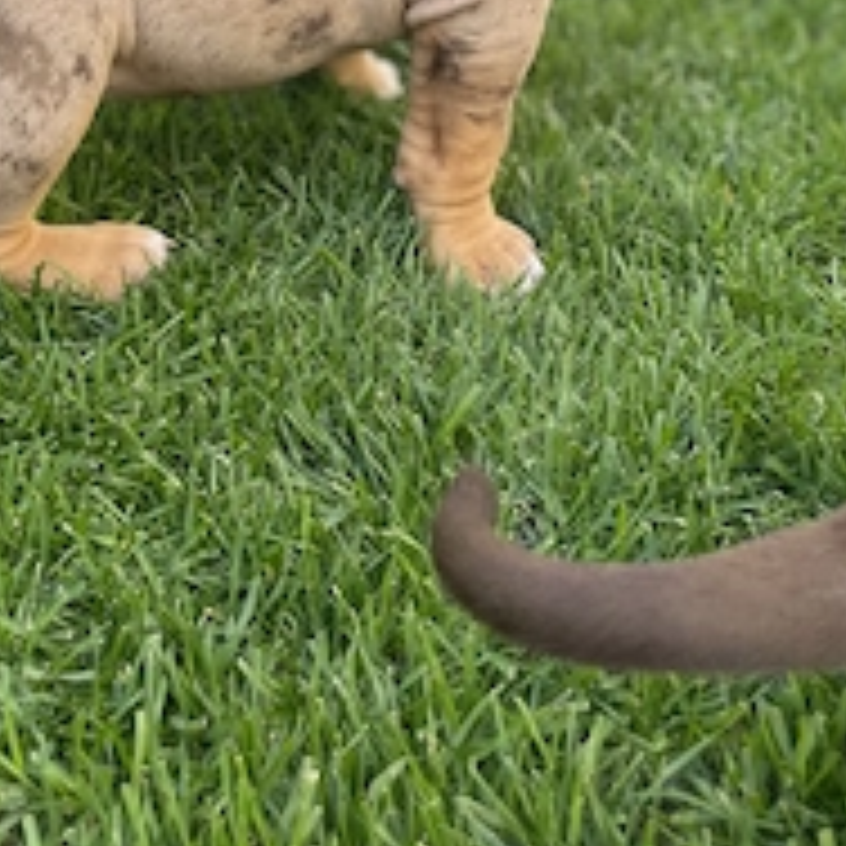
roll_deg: +0.6
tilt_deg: -21.2
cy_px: 50
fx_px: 1355
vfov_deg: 32.5
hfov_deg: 34.2
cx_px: 248
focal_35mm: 49
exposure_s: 1/530
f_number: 1.6
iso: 50
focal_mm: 4.2
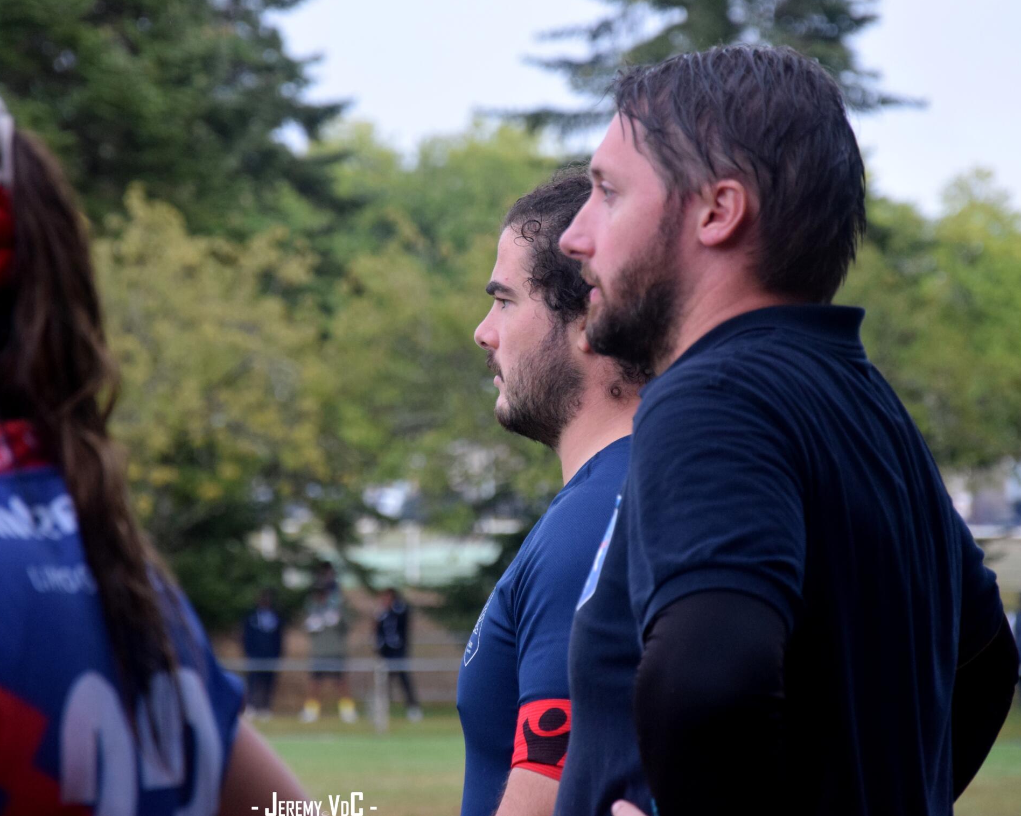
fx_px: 6031
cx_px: 519
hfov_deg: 9.7
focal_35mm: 200
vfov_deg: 7.7
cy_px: 370
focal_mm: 105
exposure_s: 1/500
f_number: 5.6
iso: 1250
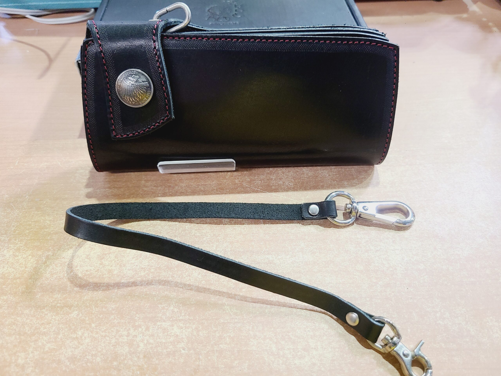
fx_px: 376
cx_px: 250
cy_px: 188
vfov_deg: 53.1
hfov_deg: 67.3
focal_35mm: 26
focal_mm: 5.4
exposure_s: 1/40
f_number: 1.8
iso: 250
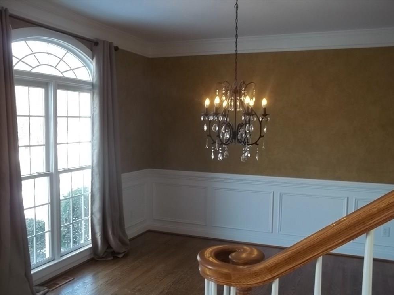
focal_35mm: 34
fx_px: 387
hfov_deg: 54.0
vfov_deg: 41.8
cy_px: 152
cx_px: 201
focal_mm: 5.9
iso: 64
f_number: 3.3
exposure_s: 1/30
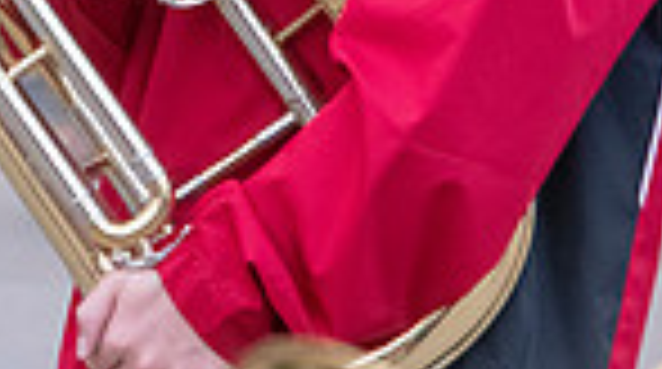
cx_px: 18
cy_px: -272
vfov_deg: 1.2
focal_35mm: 1037
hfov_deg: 2.1
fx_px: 18167
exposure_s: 1/320
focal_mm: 250
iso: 3200
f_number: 11
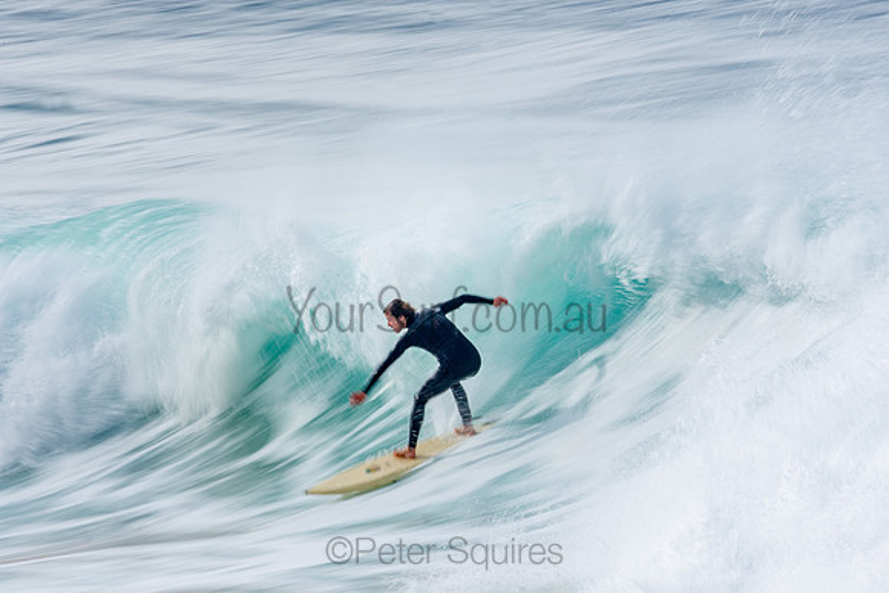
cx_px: 444
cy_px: 296
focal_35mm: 720
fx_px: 17783
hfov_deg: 2.9
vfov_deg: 1.9
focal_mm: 480
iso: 100
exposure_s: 1/25
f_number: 29
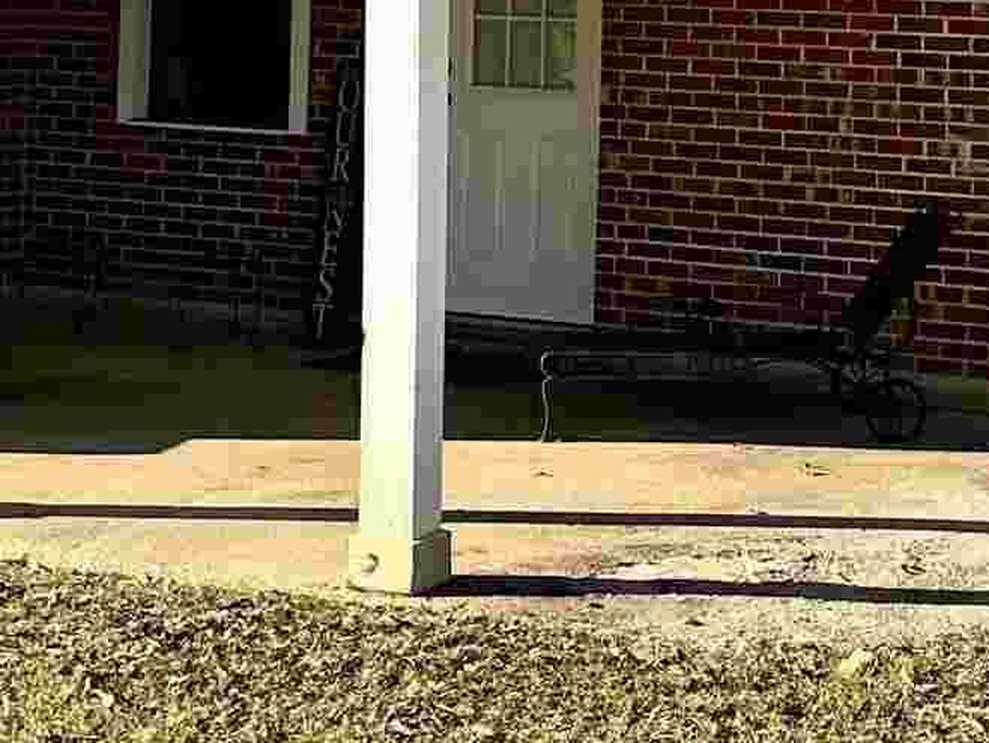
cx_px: 746
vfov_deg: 12.9
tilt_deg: +2.3
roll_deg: -0.8
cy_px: -135
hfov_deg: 17.5
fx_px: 3201
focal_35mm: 112
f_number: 1.78
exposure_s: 1/2155
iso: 80
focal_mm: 6.86
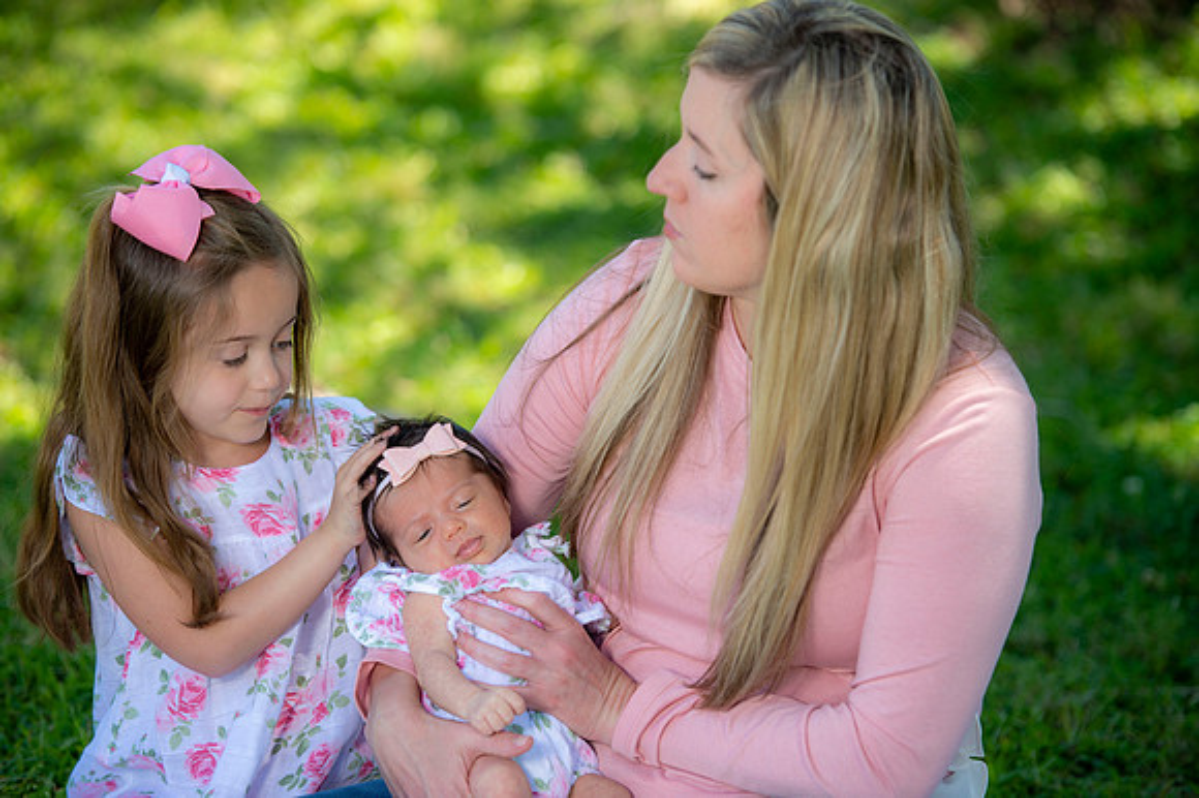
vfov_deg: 9.8
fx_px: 4660
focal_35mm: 140
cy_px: 399
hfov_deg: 14.7
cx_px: 600
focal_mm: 140
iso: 100
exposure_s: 1/250
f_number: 2.8
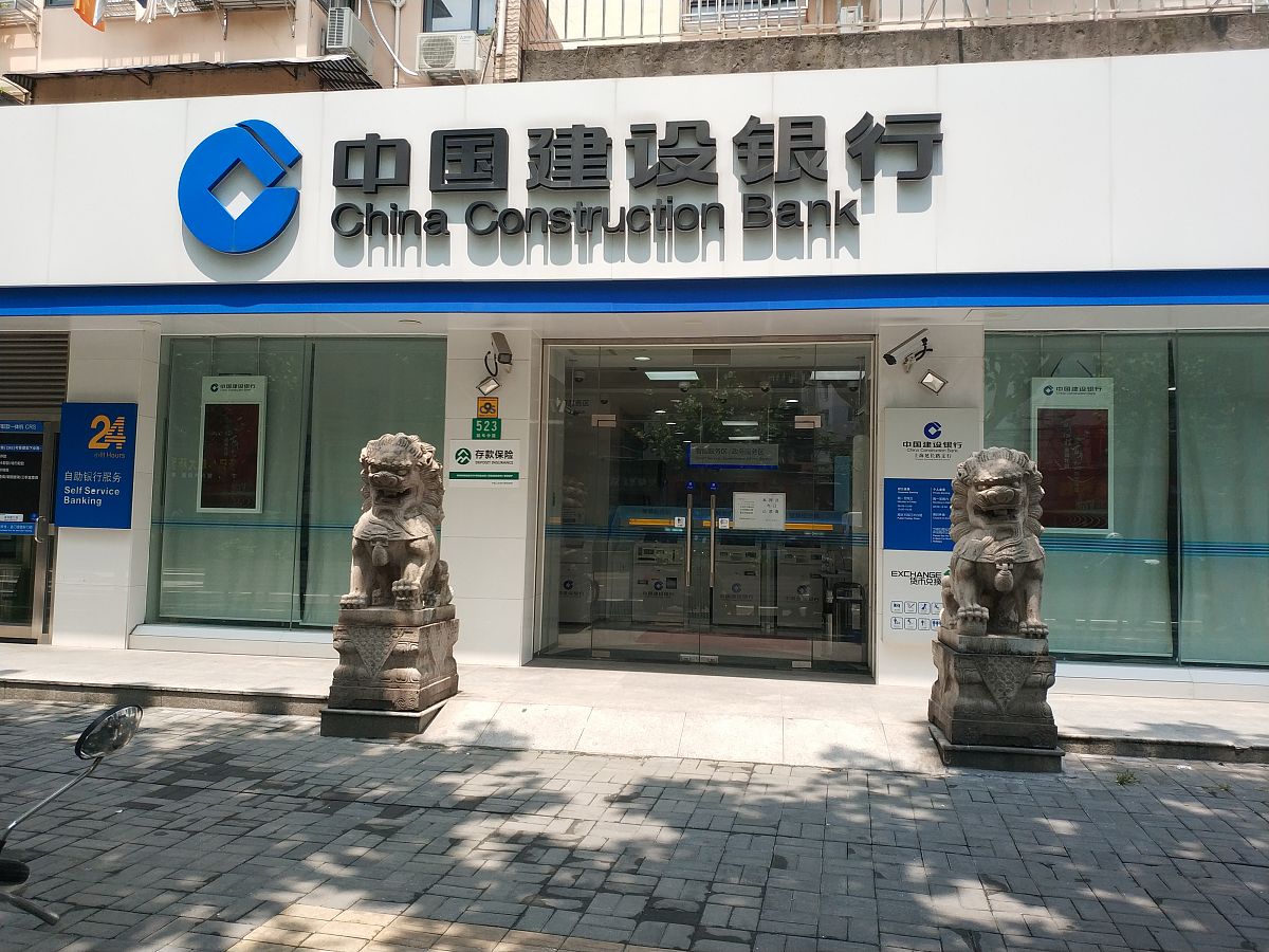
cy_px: 476
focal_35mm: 32
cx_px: 634
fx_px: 1173
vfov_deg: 44.2
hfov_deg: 56.8
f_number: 2
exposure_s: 1/580
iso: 100
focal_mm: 4.5
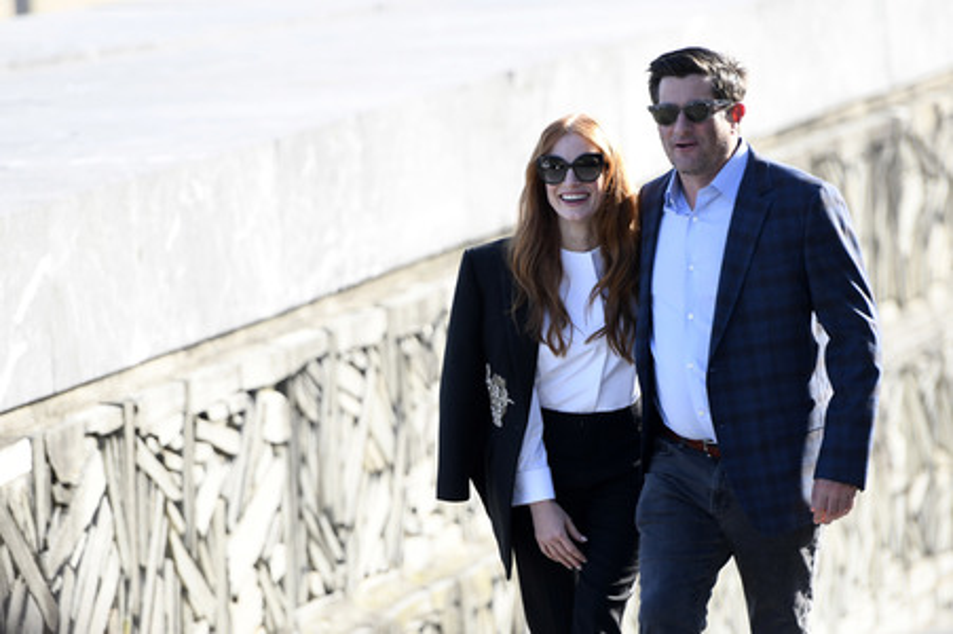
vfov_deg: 6.9
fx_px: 5290
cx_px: 476
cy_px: 317
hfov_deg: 10.3
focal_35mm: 200
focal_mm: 200
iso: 250
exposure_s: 1/800
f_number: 3.2
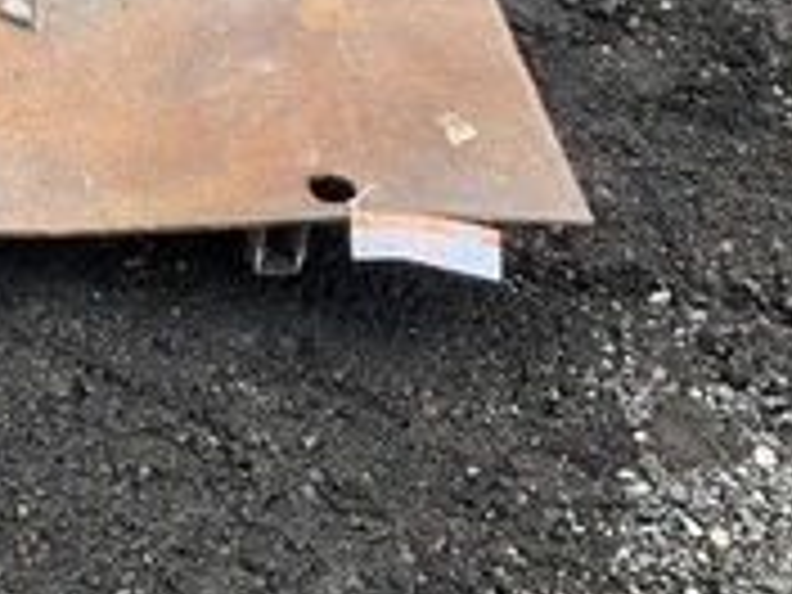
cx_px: -22
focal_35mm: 66
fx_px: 1510
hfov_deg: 27.5
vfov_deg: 21.4
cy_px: -14
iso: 25
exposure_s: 1/338
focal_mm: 3
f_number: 1.8
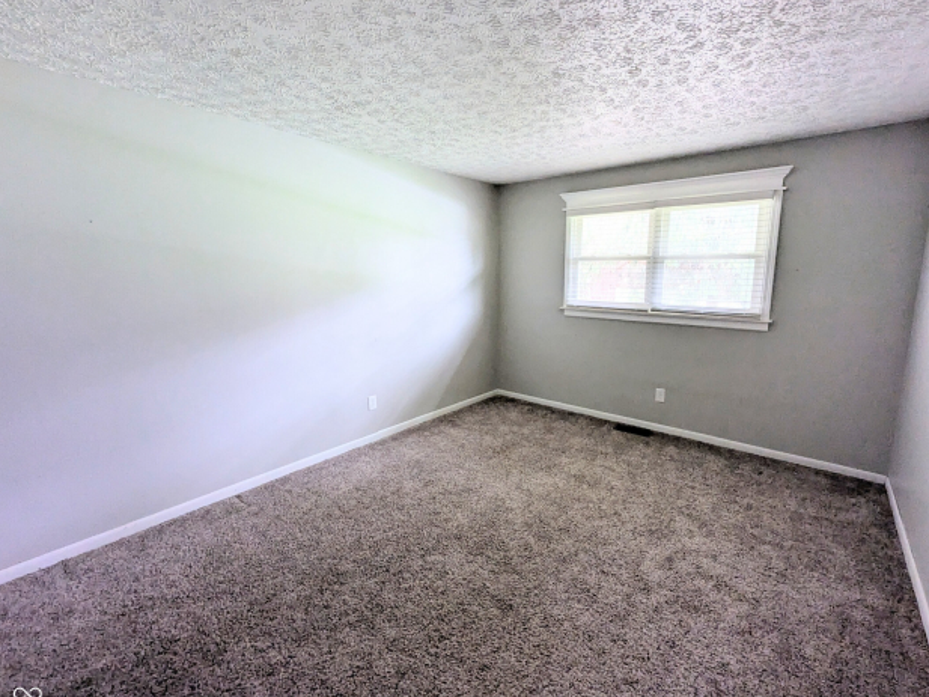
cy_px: 340
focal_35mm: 14
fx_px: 376
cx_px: 498
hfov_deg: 101.9
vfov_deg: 85.7
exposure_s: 1/26
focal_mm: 1.95
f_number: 2.2
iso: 174
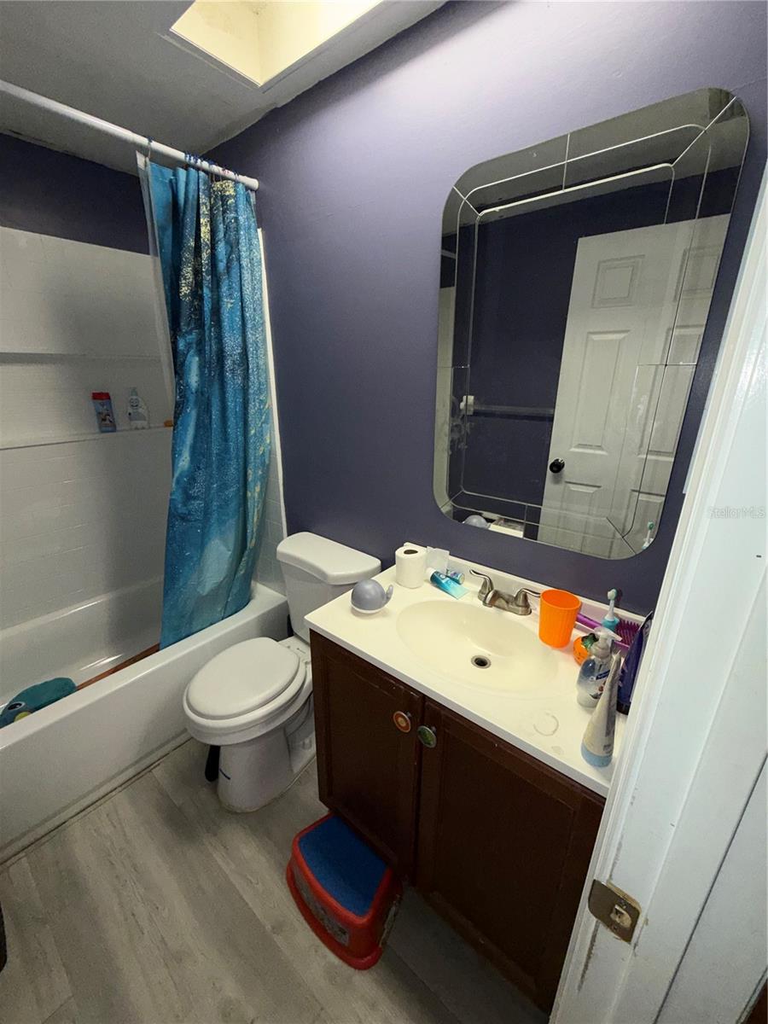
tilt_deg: -19.2
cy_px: 512
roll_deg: +0.3
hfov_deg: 85.7
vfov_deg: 102.1
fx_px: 414
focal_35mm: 14
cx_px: 384
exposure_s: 1/120
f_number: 2.2
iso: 80
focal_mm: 2.22
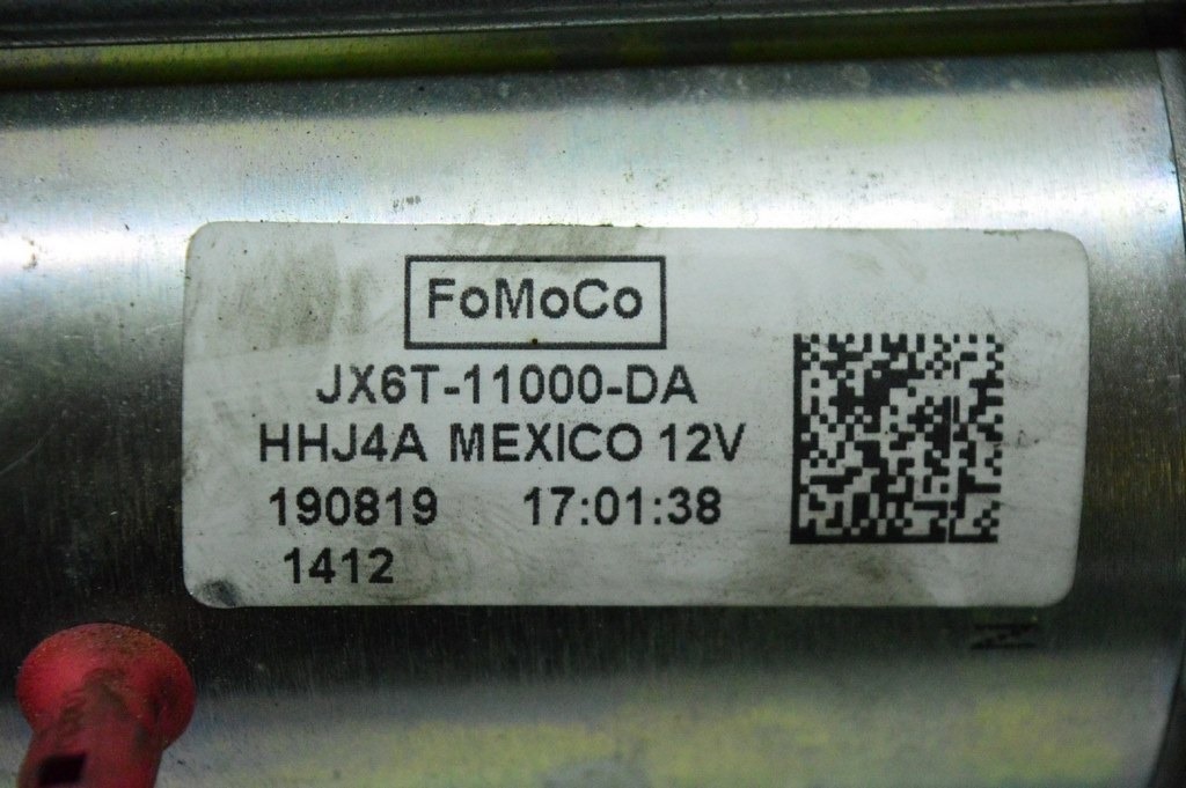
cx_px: 593
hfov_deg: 24.6
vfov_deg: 16.5
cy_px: 394
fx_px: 2716
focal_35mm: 82
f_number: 6.3
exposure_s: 1/640
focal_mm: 55
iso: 6400
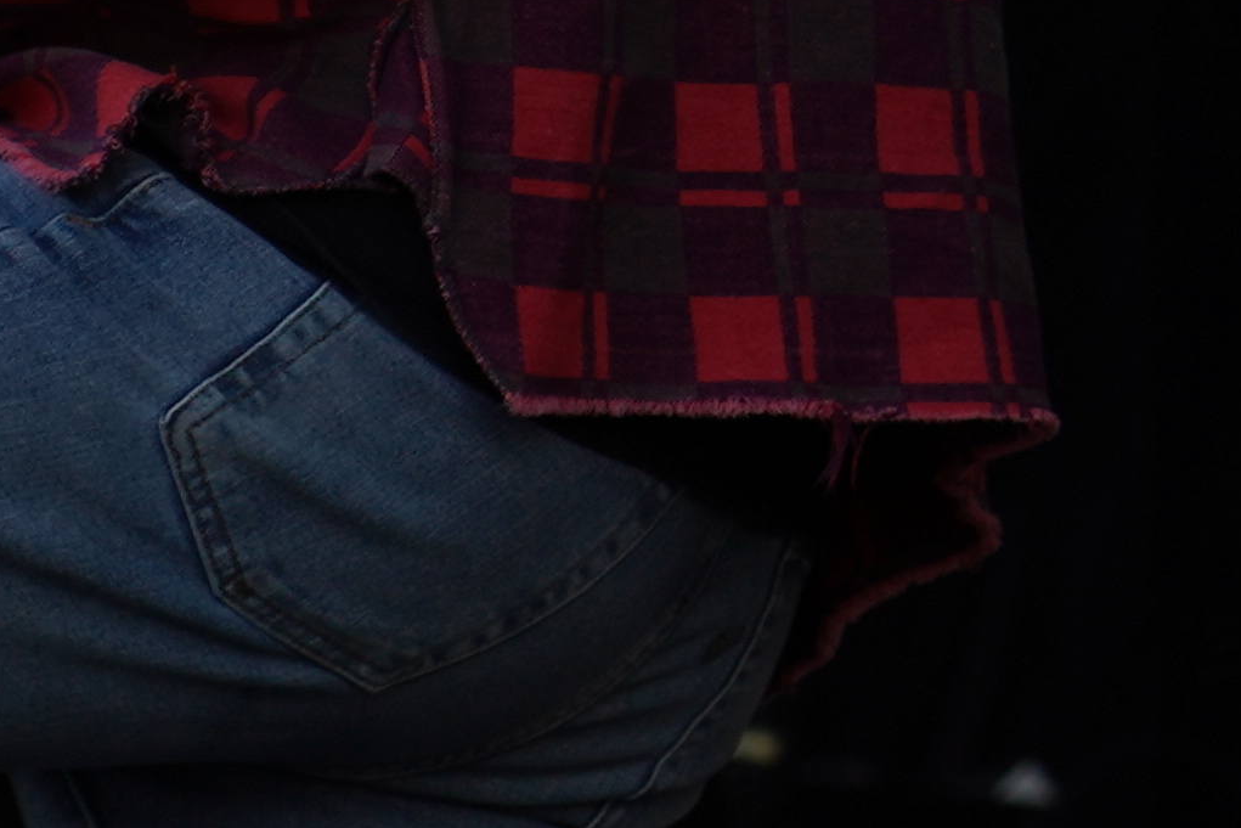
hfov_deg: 3.3
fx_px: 21271
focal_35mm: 617
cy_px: -35
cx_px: 1734
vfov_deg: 2.2
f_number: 4.5
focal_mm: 105
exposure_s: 1/250
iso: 100
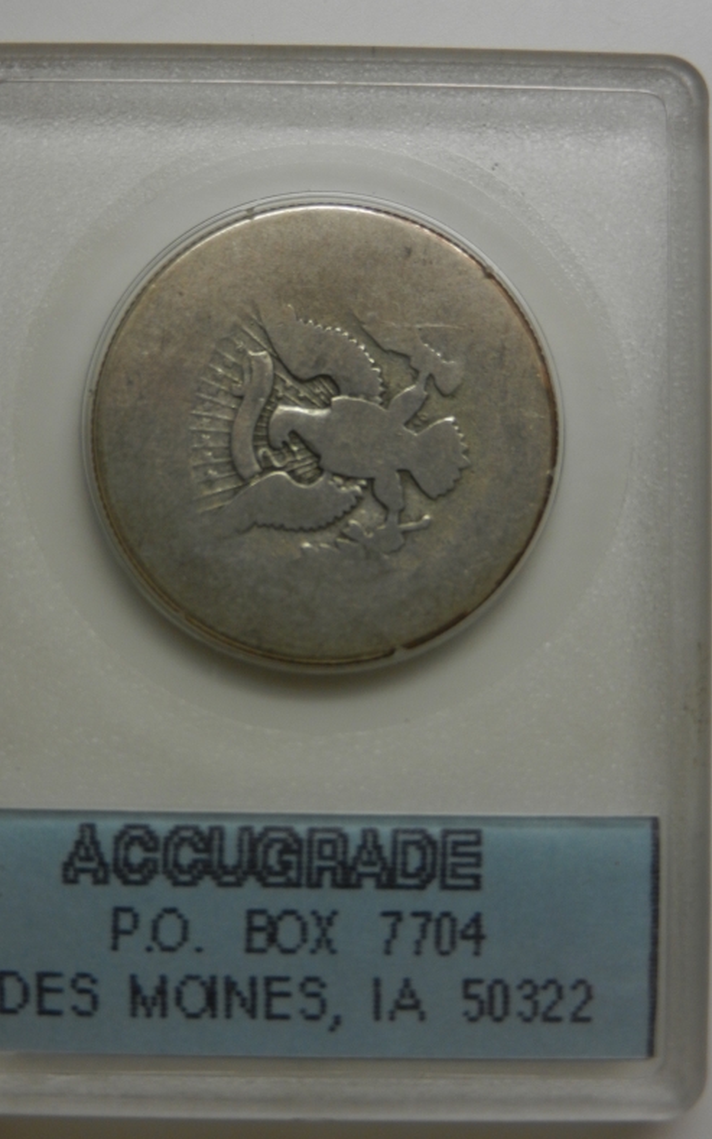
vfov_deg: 35.7
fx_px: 1768
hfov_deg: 22.7
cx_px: 300
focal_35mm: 57
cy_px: 570
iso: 160
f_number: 4.4
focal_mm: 9.4
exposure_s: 1/30
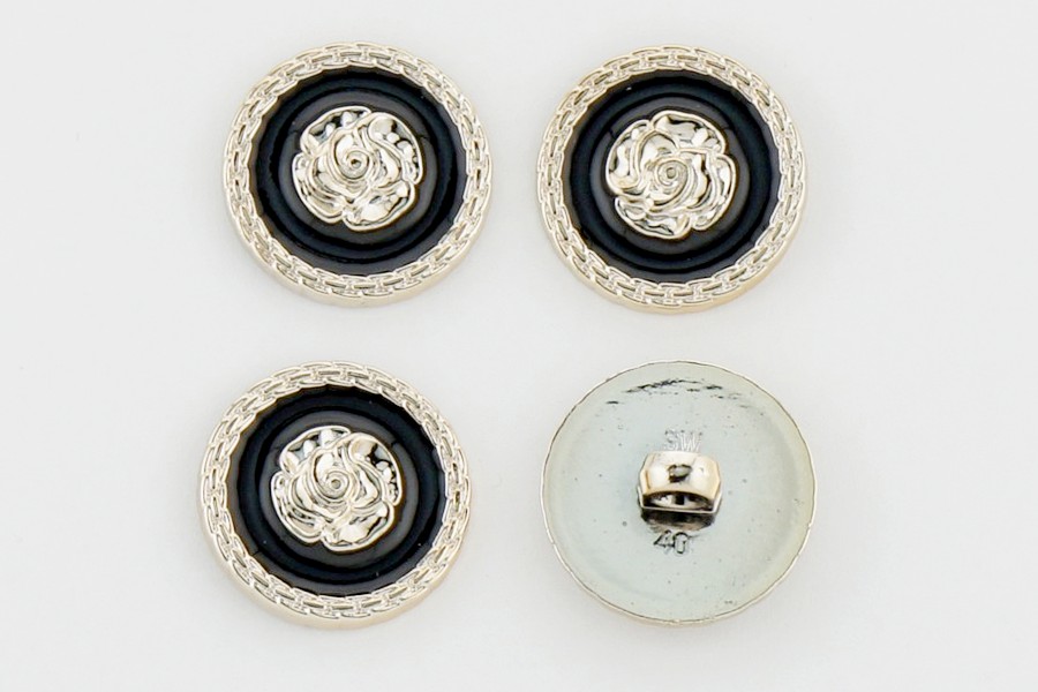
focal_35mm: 81
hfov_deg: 25.1
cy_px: 346
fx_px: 2335
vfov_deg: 16.9
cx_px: 519
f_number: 9
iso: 200
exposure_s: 1/250
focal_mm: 54
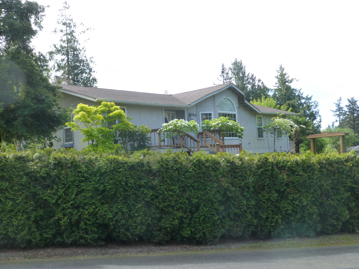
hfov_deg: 42.9
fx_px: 456
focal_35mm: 44
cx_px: 180
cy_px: 134
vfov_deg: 32.9
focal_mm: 7.9
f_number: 4.1
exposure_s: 1/320
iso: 160
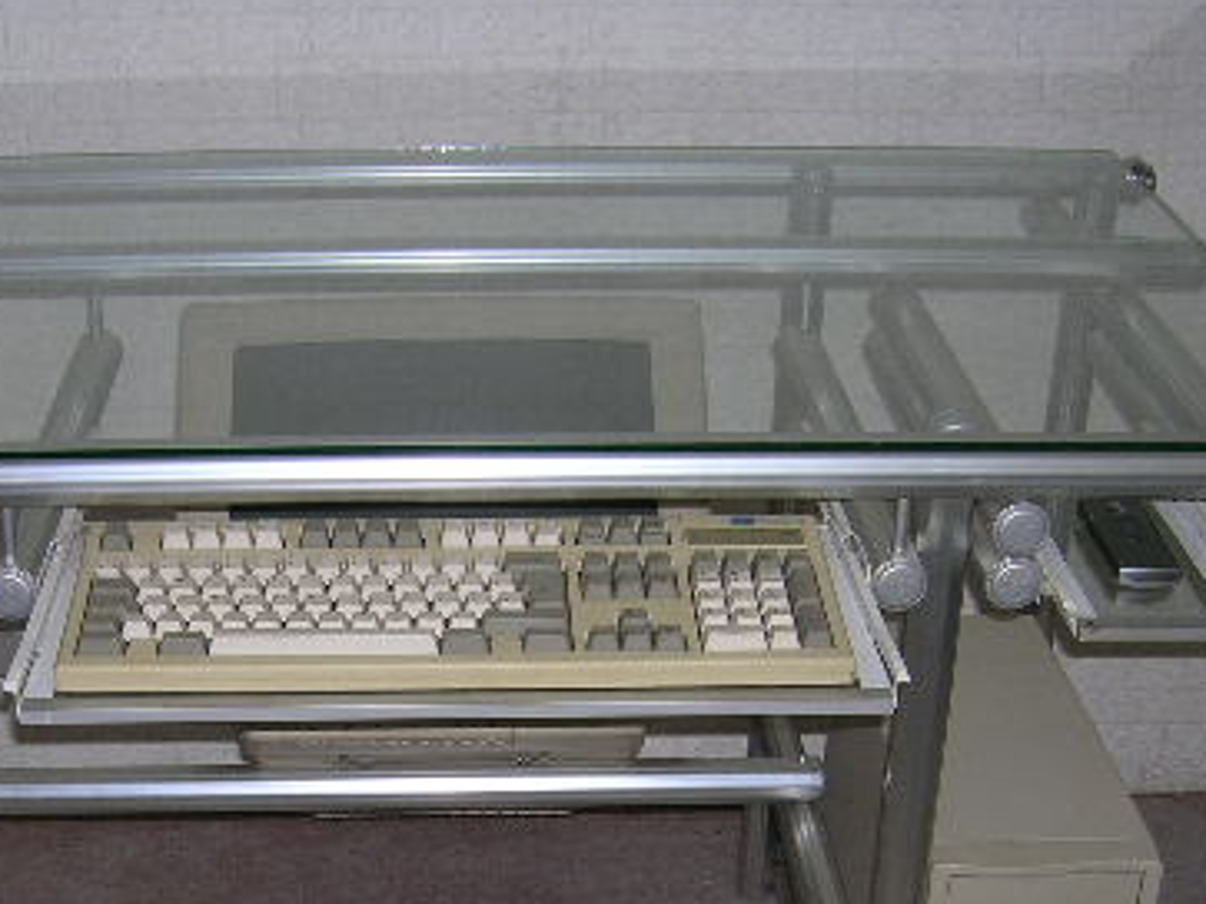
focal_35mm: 60
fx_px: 2090
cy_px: 751
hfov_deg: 32.1
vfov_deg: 23.9
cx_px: 482
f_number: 2.9
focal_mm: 5.7
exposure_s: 1/60.1
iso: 50
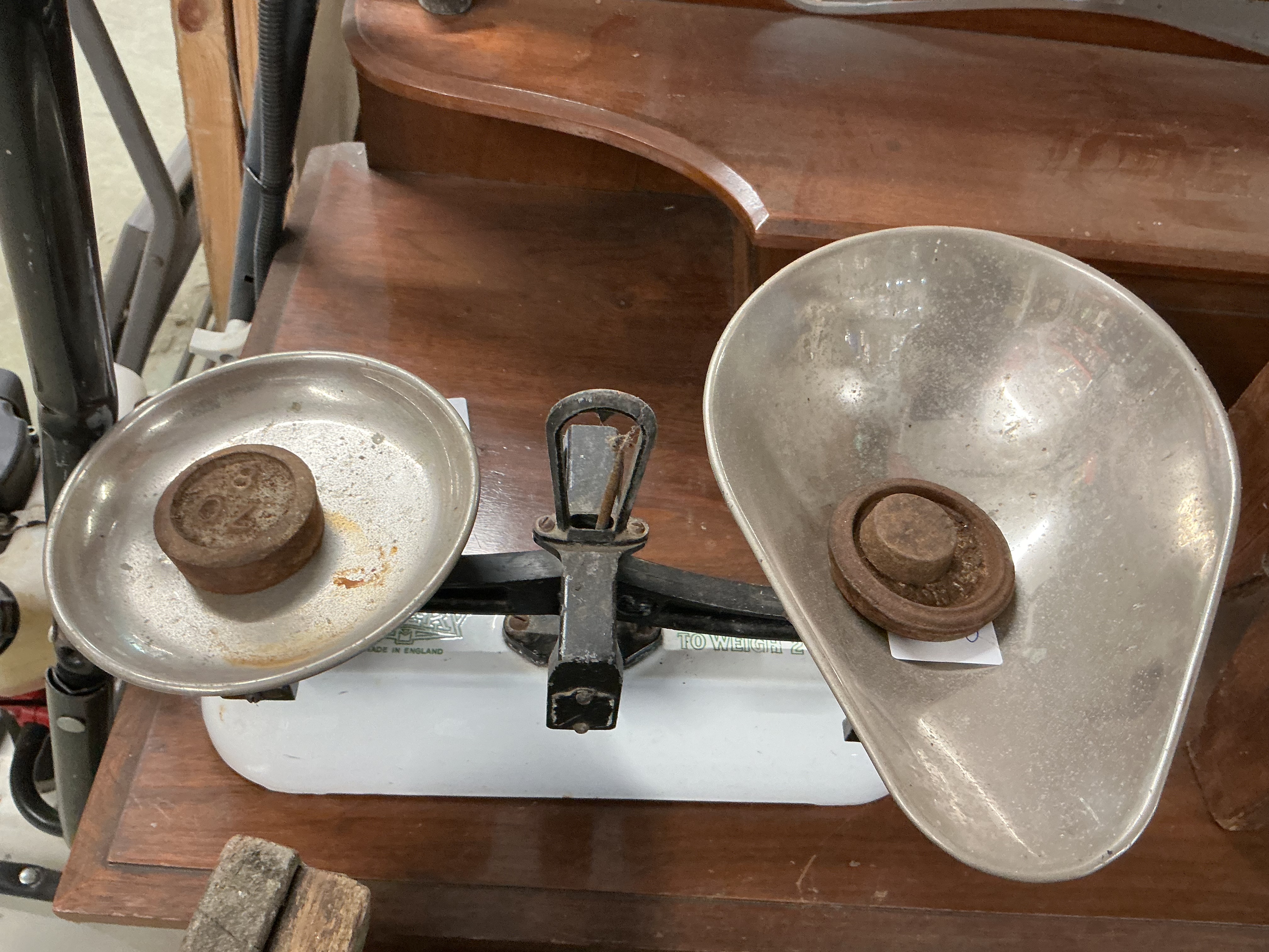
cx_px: 634
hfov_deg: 61.7
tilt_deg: -54.8
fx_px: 1063
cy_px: 476
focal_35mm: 29
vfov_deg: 48.2
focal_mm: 3
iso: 160
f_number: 1.8
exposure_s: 1/50
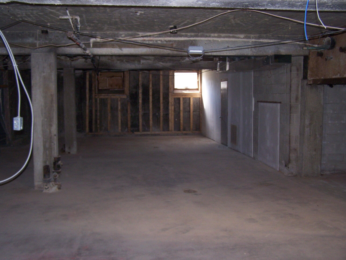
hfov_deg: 49.0
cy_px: 130
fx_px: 380
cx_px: 173
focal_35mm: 38
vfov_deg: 37.7
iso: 140
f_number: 2.8
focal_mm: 6.3
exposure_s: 1/60
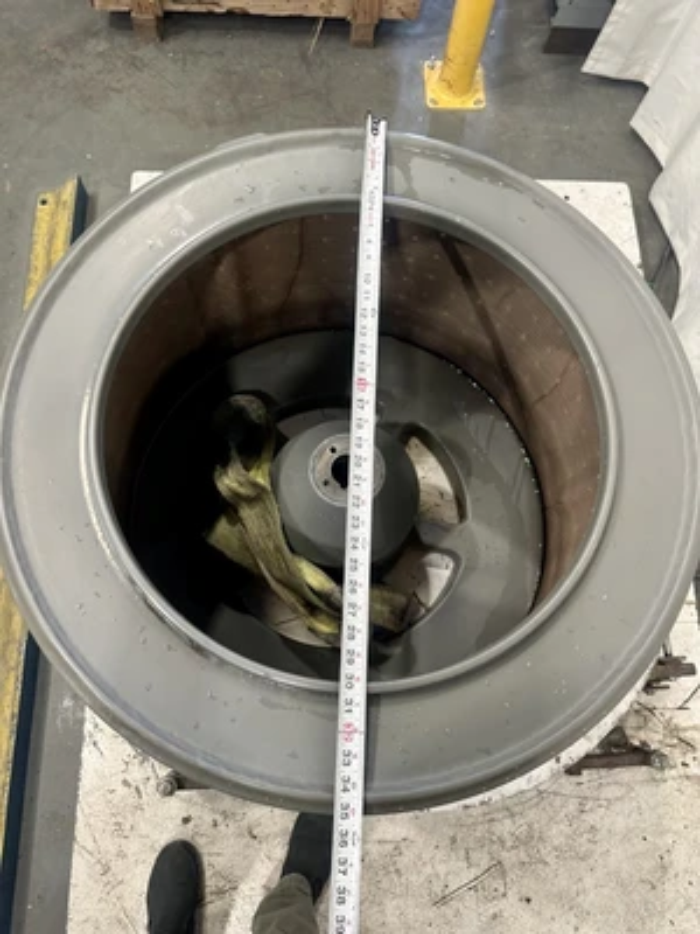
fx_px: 647
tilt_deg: -74.3
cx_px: 350
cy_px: 467
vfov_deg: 71.6
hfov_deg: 56.8
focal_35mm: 24
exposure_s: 1/60
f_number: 1.78
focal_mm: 6.86
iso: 125
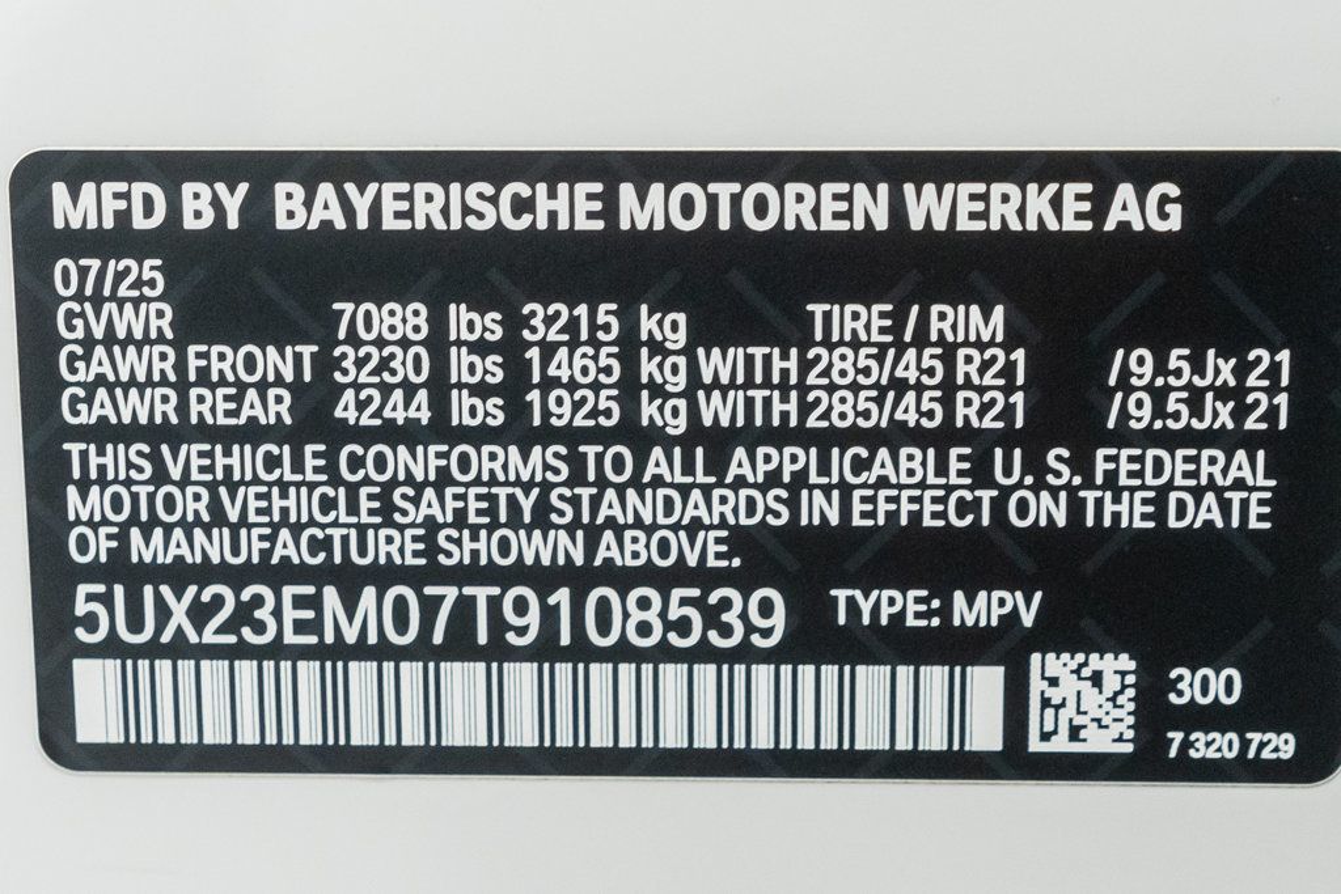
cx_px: 608
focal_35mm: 87
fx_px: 3258
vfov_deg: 15.6
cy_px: 531
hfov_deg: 23.3
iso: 3200
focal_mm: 28
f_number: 4.5
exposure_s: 1/50
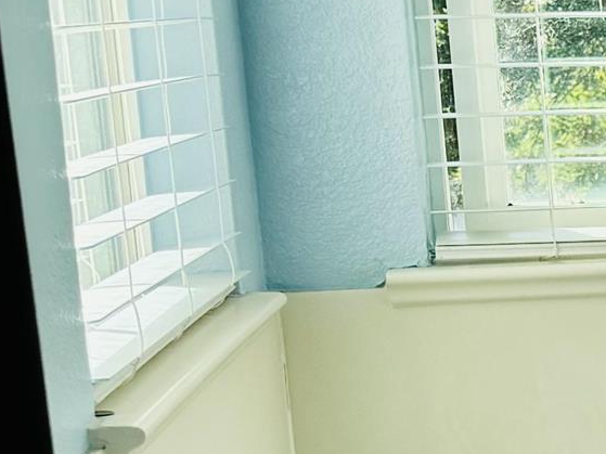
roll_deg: +0.6
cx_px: 1615
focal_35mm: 132
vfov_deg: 11.2
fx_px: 2310
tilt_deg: -9.5
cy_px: 372
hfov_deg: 11.4
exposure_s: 1/1238
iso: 80
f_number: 1.78
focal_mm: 6.76
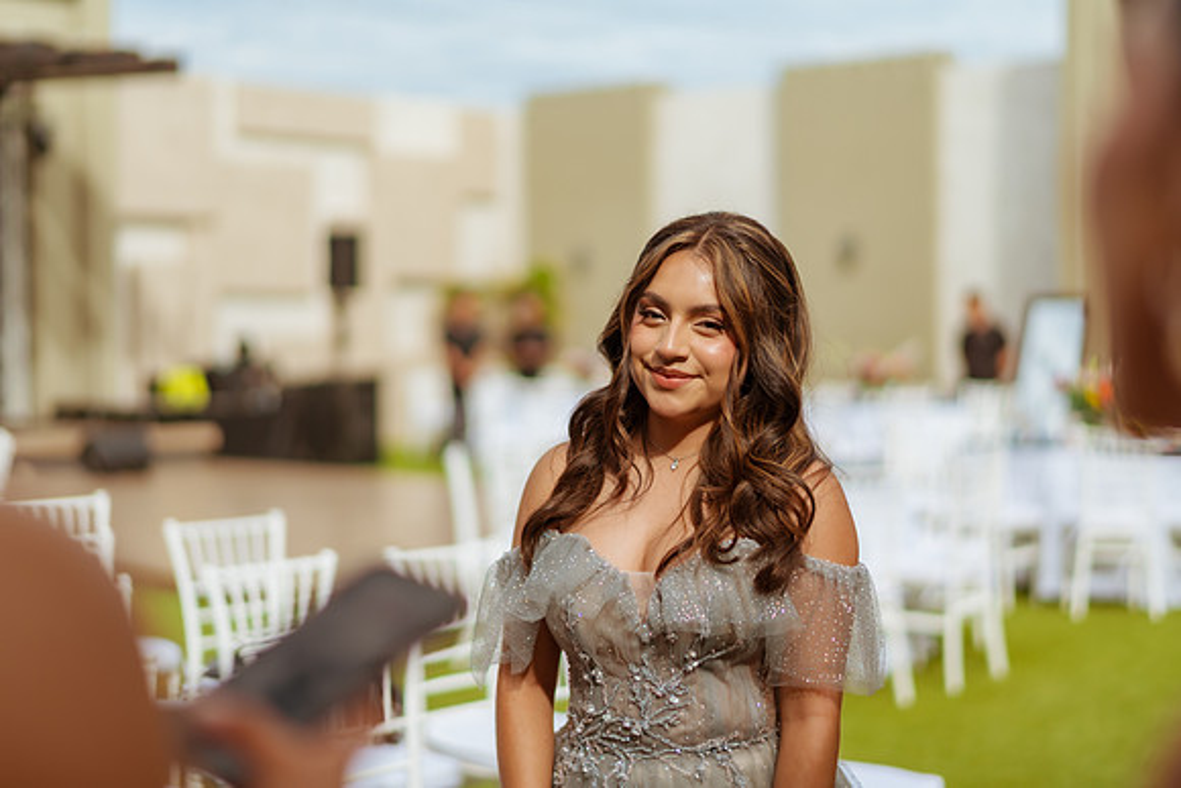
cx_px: 590
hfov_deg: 34.5
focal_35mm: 58
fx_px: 1903
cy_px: 394
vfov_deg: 23.4
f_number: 1.4
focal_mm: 58
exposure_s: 1/8000
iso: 50
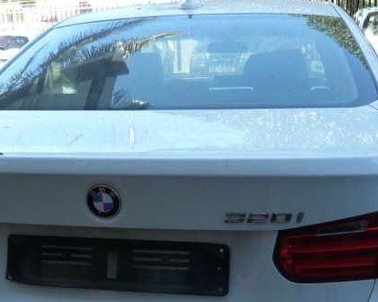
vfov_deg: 31.8
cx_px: 179
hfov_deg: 39.5
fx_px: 526
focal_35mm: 47
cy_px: 206
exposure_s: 1/80
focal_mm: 4.5
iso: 125
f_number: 2.8
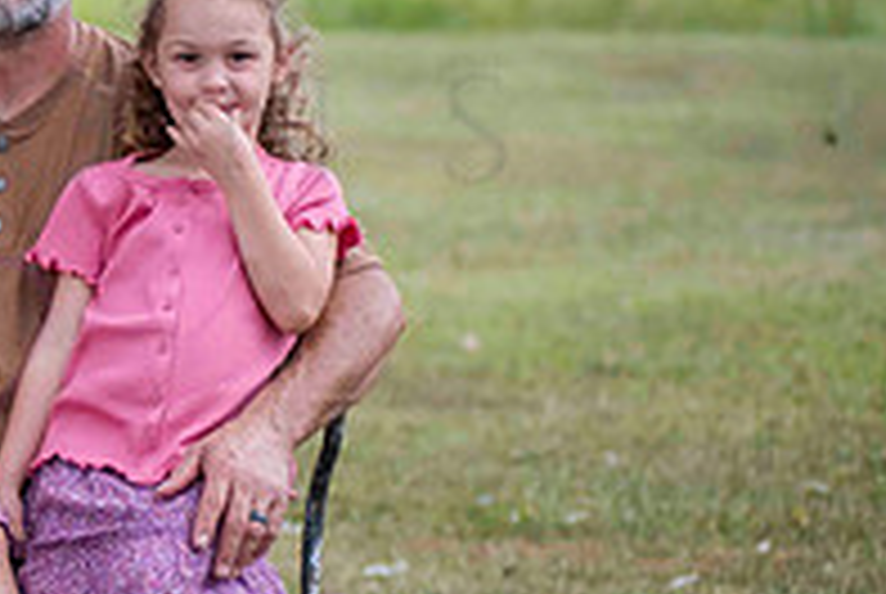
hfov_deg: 8.6
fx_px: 5792
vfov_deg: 5.9
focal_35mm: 235
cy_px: 349
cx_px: -315
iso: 400
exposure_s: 1/640
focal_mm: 80
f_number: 3.2
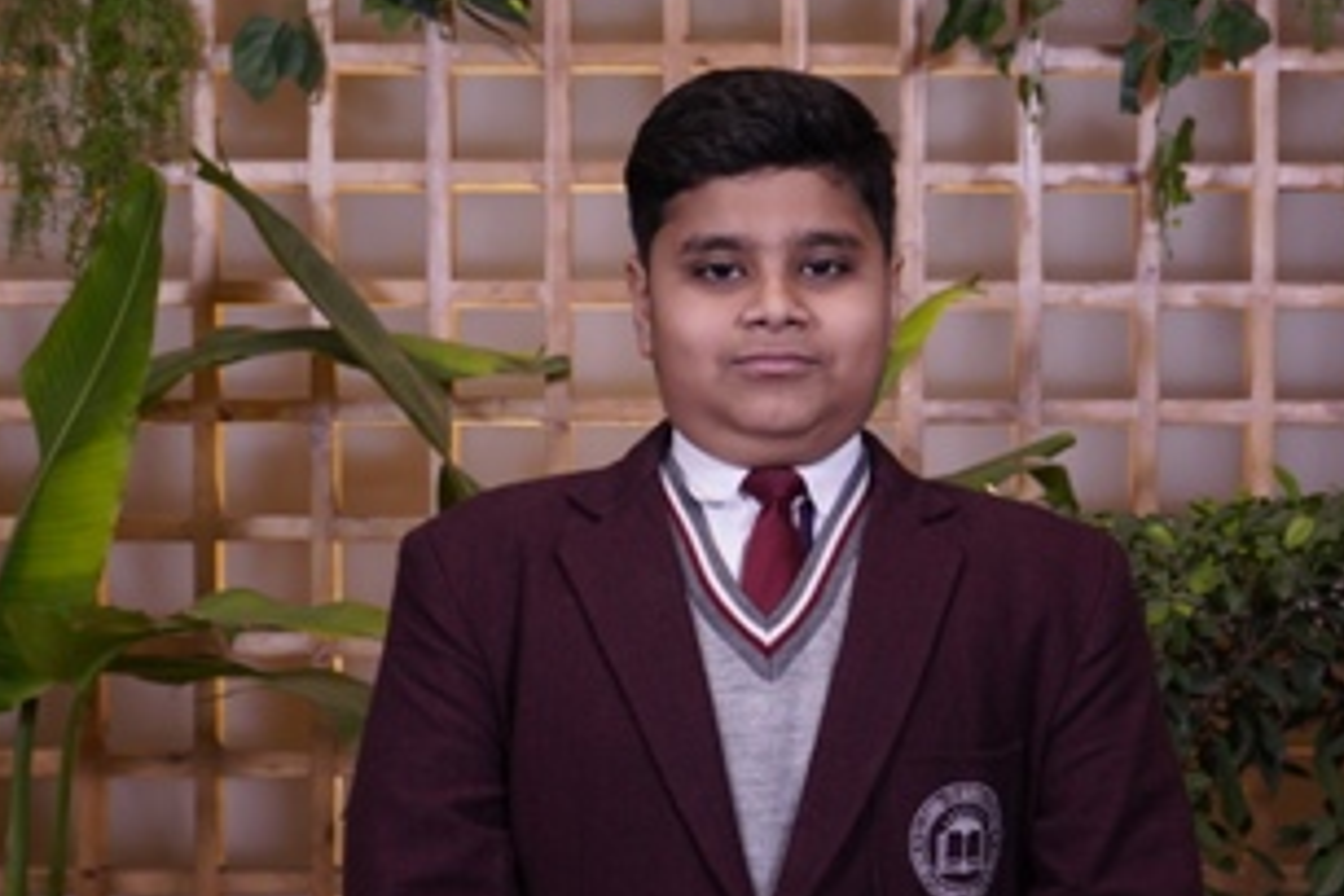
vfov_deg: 16.0
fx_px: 3173
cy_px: 604
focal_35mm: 85
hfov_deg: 23.9
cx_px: 830
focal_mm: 39
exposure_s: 1/125
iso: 500
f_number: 5
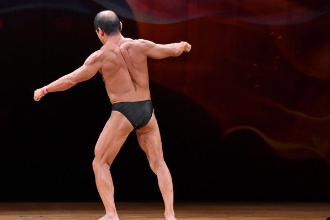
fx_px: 2849
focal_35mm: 311
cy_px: 98
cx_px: 122
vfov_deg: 4.4
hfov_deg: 6.6
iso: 4000
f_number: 5.6
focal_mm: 160
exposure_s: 1/400
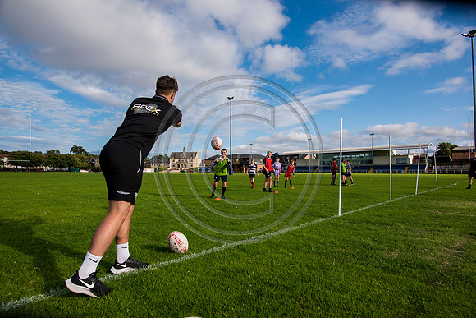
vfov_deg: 62.0
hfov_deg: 84.0
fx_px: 264
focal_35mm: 20
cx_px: 238
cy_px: 159
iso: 250
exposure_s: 1/2000
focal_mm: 20
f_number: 5
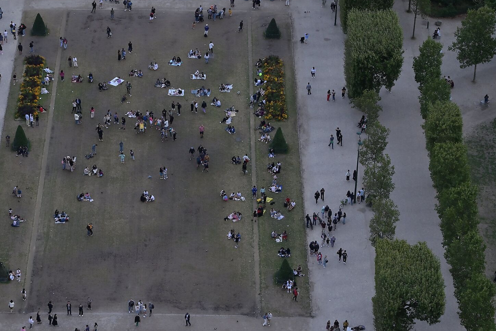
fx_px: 1599
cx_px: 181
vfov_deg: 11.8
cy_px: 258
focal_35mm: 116
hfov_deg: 17.6
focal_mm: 70
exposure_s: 1/60
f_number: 16
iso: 400
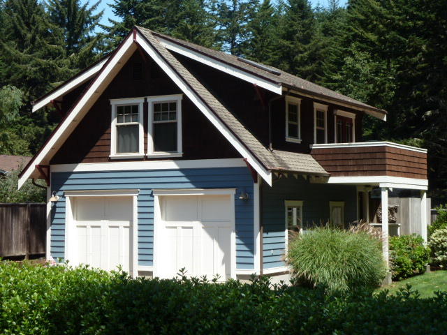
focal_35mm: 67
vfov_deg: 21.9
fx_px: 865
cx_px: 224
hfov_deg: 29.0
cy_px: 168
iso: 80
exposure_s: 1/320
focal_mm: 11
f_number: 4.1
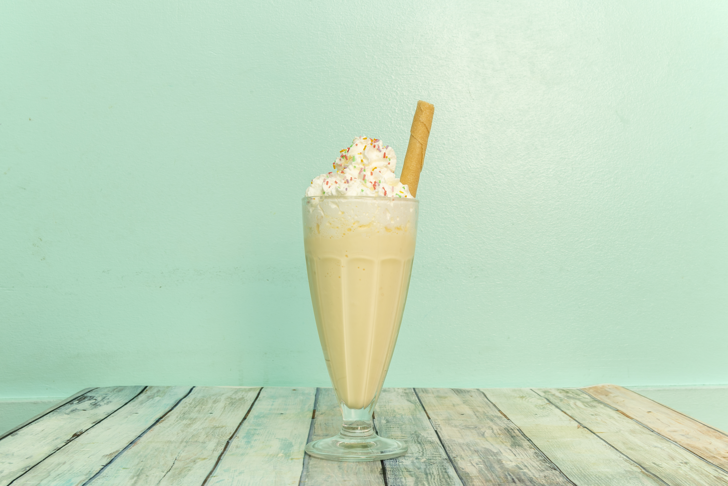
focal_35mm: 45
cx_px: 364
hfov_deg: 43.6
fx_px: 910
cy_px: 243
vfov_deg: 29.9
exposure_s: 1
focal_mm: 45
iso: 100
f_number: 8
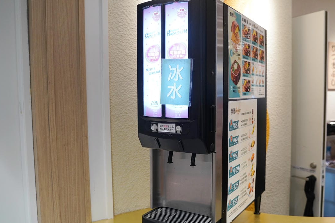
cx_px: 177
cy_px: 115
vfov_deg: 41.1
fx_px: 298
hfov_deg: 58.7
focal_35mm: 32
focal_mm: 28
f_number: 4
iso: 1250
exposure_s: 1/160
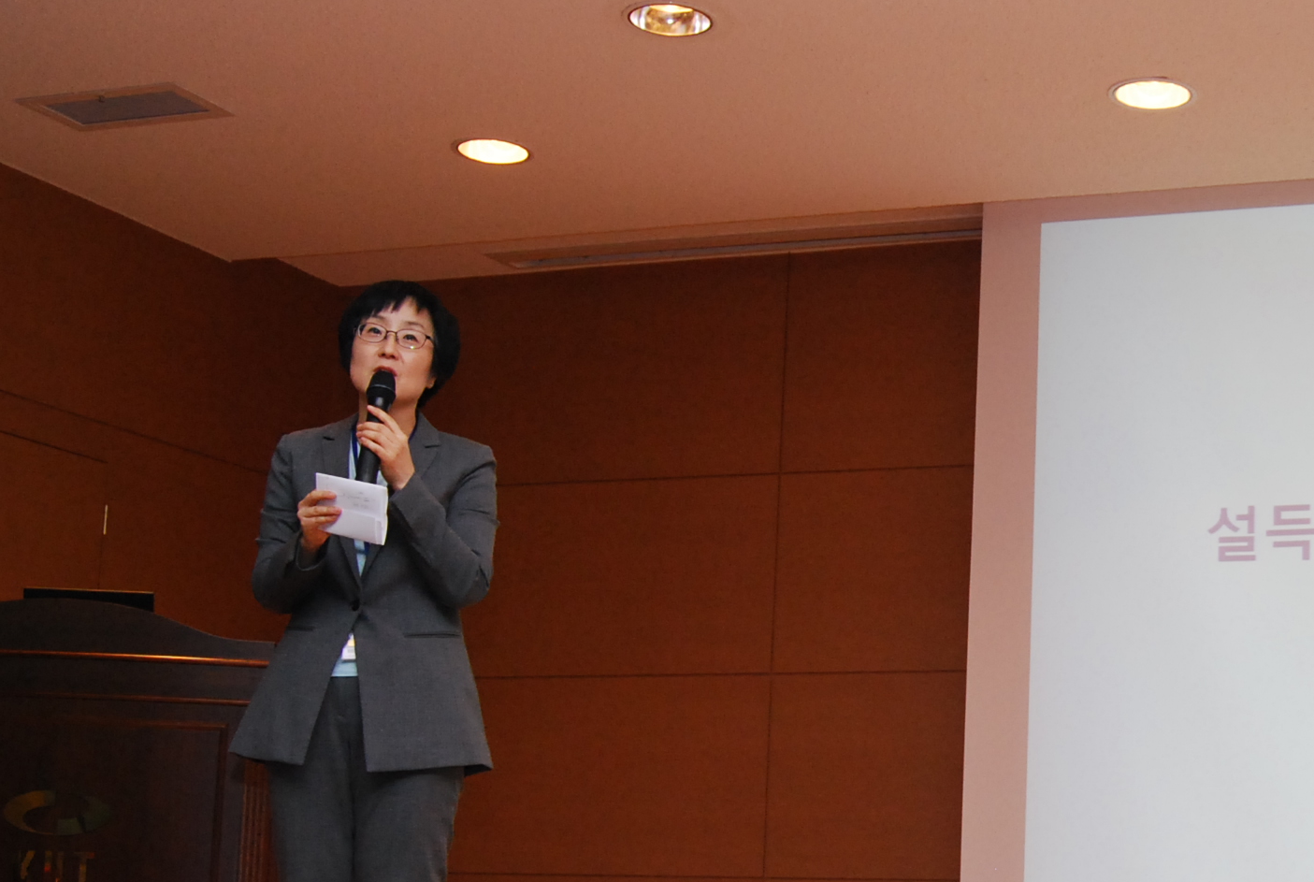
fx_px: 2487
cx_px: 1066
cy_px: 653
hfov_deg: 28.9
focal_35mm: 68
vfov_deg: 20.0
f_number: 5
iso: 800
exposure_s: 1/100
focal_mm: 22
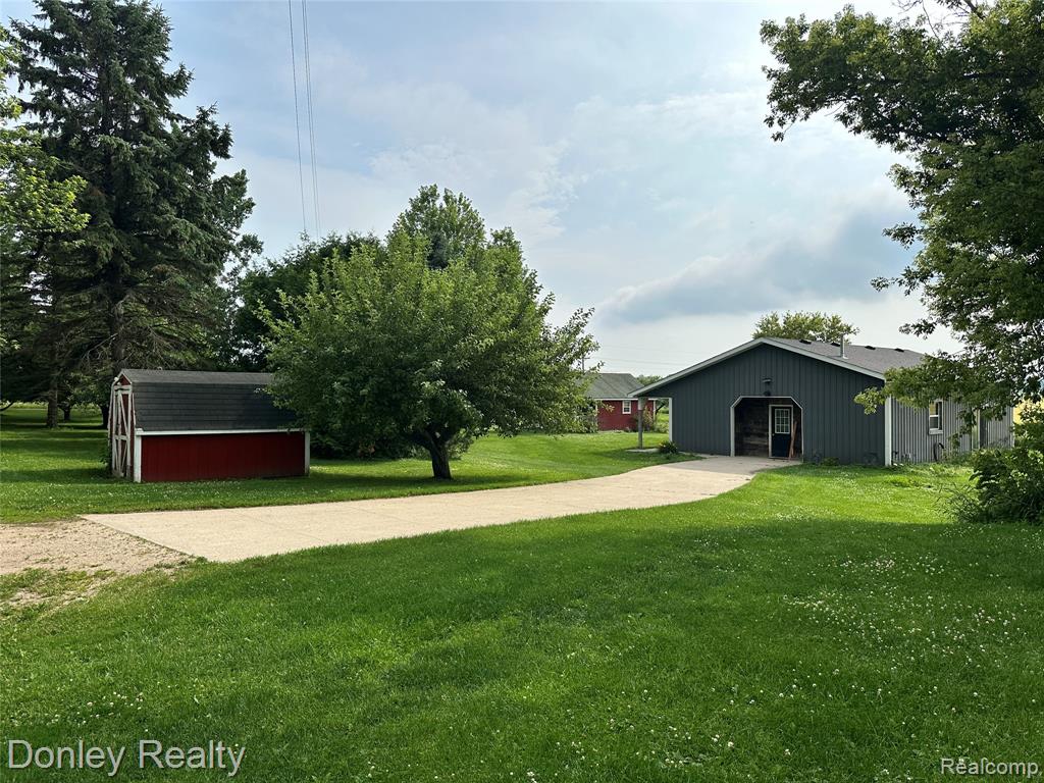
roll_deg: -0.7
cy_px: 392
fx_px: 724
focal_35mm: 24
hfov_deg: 71.6
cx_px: 522
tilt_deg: +0.9
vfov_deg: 56.8
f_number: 1.78
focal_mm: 6.86
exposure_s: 1/8197
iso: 80
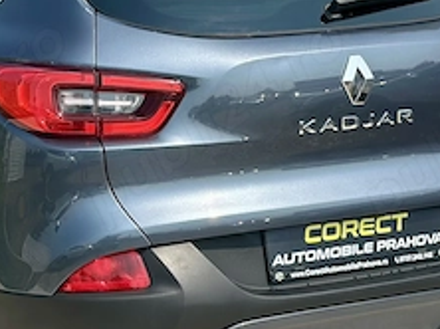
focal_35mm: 130
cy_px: 143
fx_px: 1651
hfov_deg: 15.1
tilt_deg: -10.5
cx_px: 75
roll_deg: +0.6
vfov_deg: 11.4
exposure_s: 1/4367
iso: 80
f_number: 1.78
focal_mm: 6.86
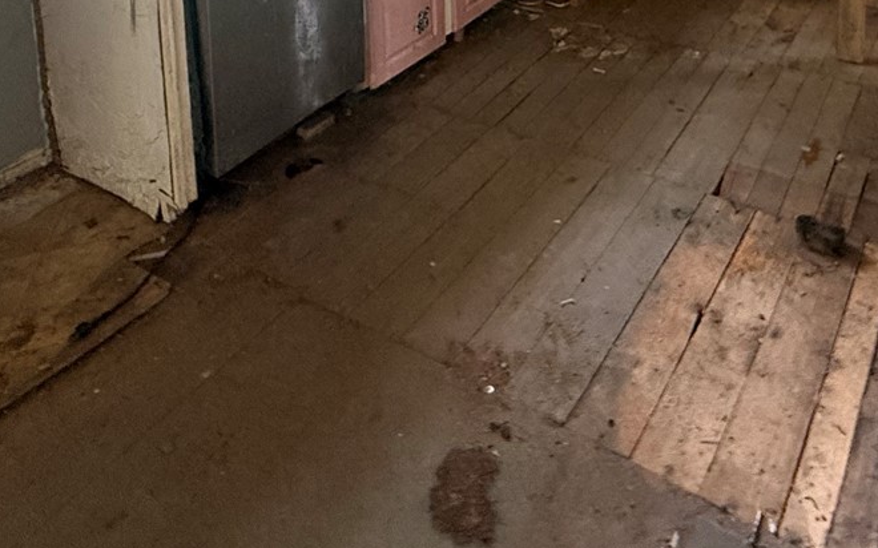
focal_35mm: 36
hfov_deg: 53.4
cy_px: -213
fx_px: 861
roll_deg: -0.2
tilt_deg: -11.6
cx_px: 548
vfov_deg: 27.6
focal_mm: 2.22
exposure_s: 1/60
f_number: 2.2
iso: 400
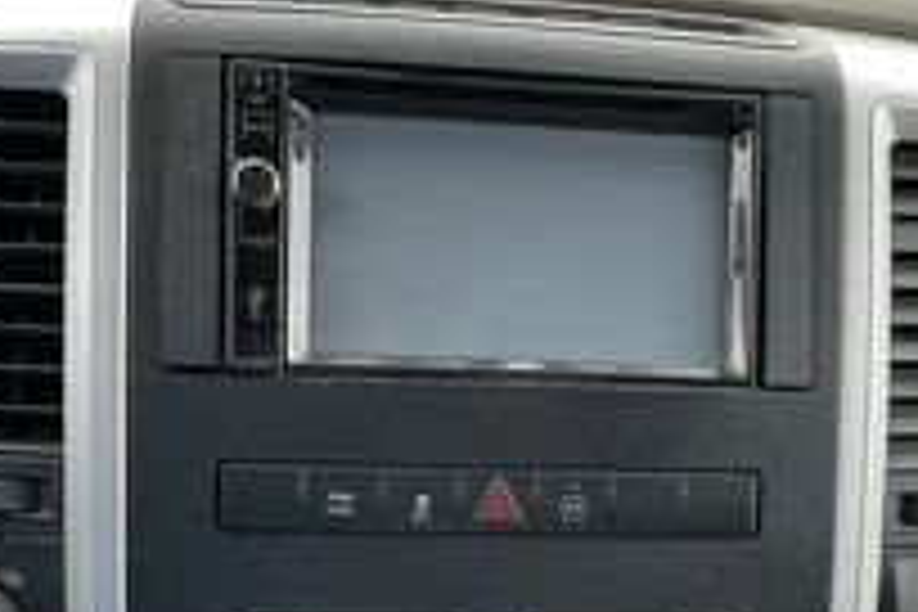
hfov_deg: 34.8
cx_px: 580
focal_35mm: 57
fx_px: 1453
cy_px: 486
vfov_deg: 23.4
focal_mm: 3
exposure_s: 1/122
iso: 64
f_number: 1.8
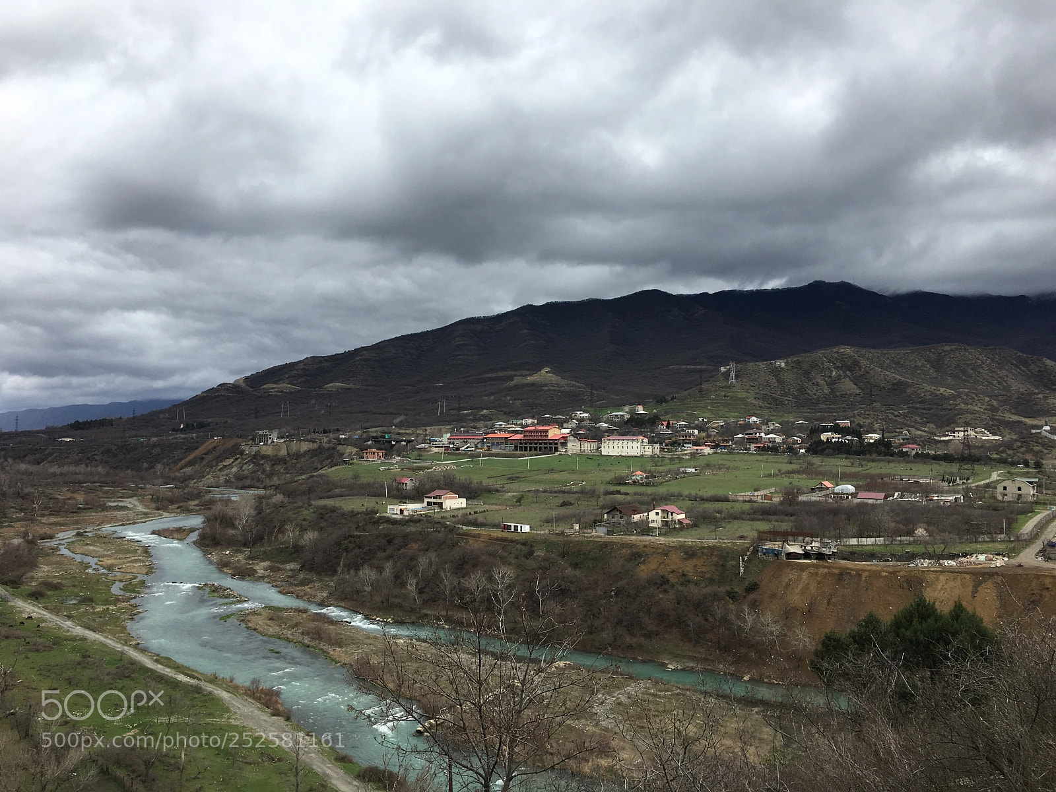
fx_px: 885
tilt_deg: +2.2
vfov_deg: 48.2
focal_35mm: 29
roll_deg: -1.1
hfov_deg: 61.7
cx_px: 528
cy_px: 396
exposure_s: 1/605
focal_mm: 4.15
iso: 25
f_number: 2.2
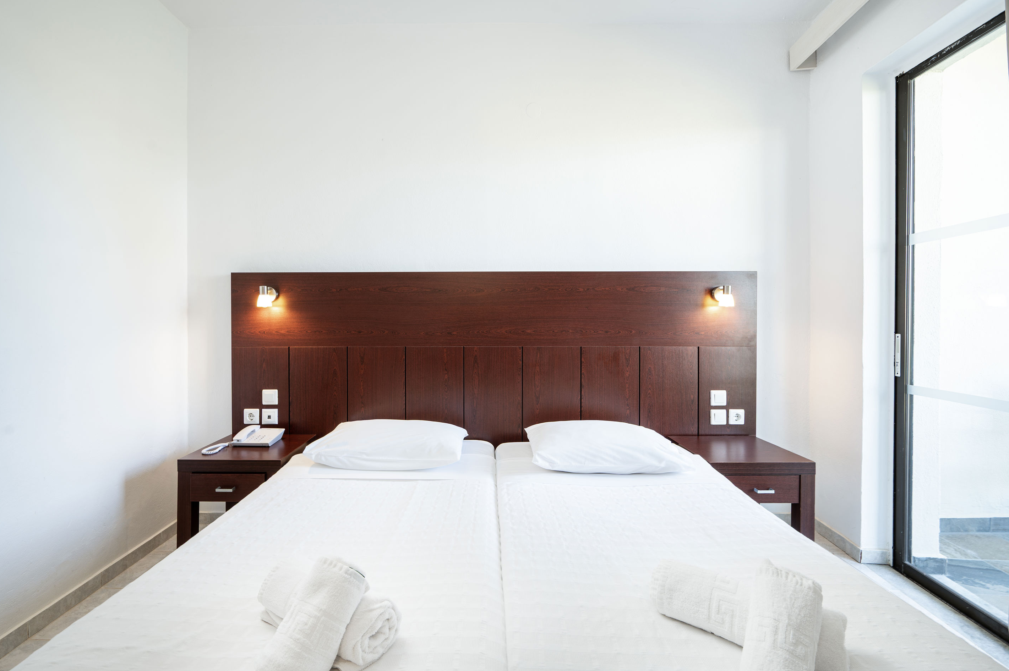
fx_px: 476
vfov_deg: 70.3
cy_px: 319
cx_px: 475
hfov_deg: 93.2
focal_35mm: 17
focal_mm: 16
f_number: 8
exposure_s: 1/13
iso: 100
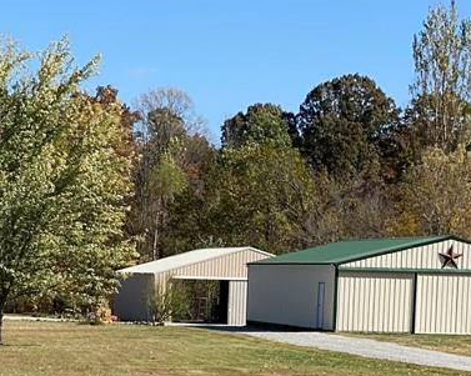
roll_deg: -1.7
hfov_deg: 13.7
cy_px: 422
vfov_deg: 11.0
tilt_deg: -5.2
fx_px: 1922
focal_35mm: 138
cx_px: -31
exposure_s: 1/1370
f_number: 2
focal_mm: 6
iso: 20
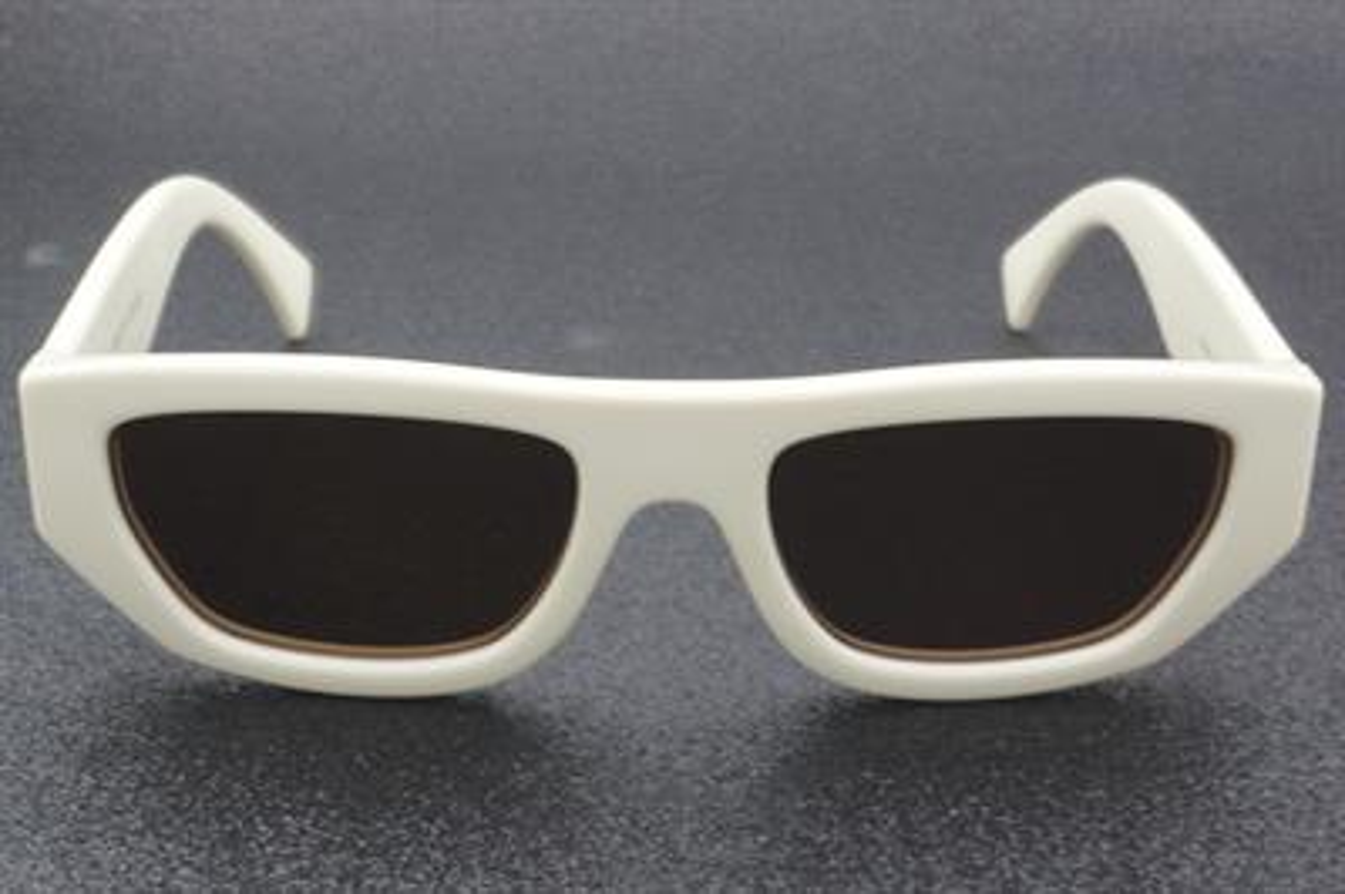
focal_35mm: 68
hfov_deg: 29.9
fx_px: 2520
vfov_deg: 20.1
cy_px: 447
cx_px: 672
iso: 100
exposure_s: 1
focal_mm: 45
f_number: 32
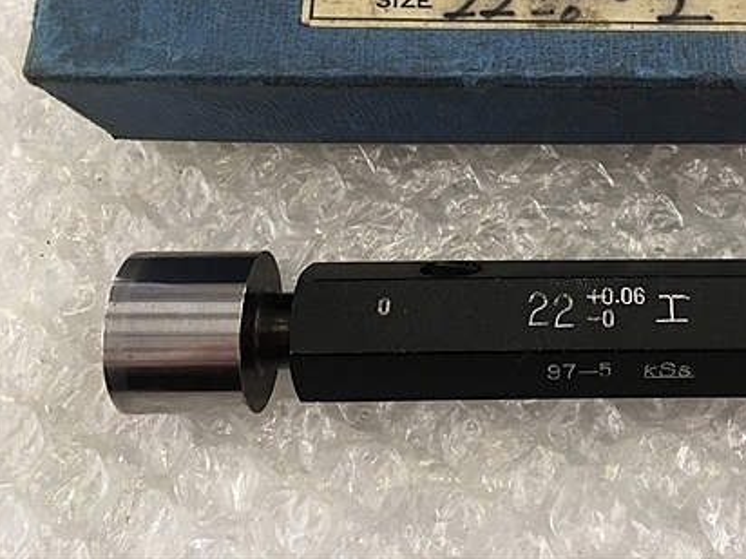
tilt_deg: -73.0
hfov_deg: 40.8
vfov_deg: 31.5
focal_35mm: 45
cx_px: 565
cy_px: 130
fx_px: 970
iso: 25
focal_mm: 4.15
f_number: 2.2
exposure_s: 1/40
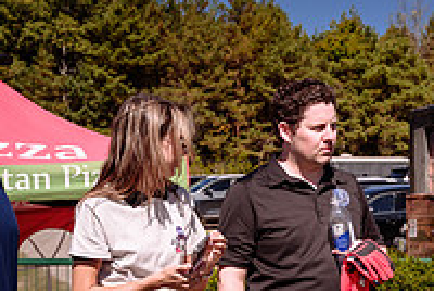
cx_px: 219
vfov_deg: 11.4
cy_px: 356
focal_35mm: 118
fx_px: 1425
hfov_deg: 17.3
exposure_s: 1/640
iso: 64
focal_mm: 38
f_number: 5
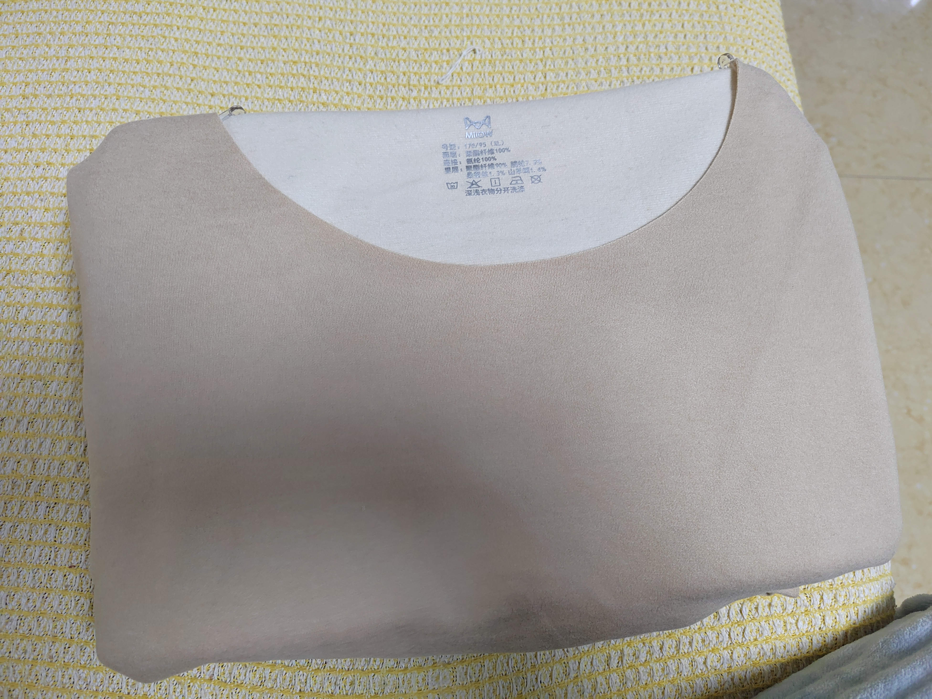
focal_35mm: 23
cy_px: 350
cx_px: 466
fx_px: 619
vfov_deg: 58.9
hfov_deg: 73.9
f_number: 1.9
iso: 2275
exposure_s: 1/100
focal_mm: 5.52
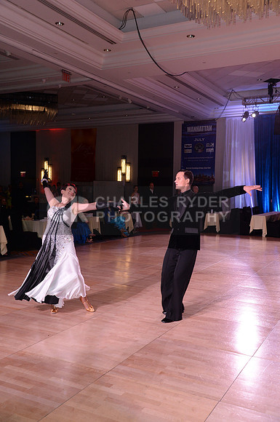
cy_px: 211
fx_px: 445
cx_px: 140
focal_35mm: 38
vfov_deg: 50.8
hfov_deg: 35.0
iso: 2000
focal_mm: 38
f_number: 5.6
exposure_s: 1/250
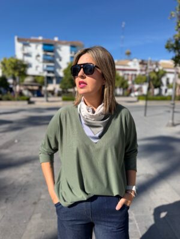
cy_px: 120
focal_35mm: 24
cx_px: 90
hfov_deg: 56.8
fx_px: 166
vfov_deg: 71.6
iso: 80
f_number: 1.78
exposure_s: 1/4673
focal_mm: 6.76
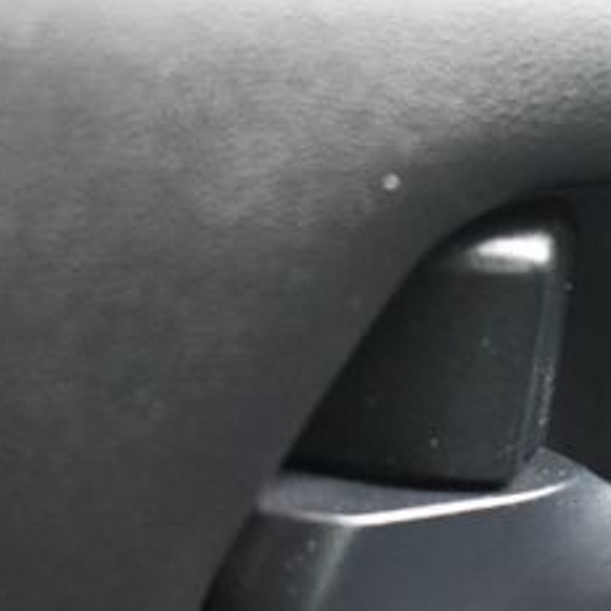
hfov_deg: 15.1
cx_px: 661
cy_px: 455
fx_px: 2257
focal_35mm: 113
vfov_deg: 15.4
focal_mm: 32
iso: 4500
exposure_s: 1/60
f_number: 4.5
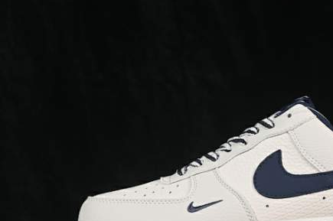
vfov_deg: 10.8
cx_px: 267
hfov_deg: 16.2
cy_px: 154
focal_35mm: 126
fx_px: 1164
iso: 160
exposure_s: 1/80
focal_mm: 50
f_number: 8
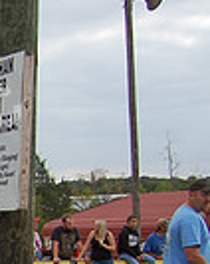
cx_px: -321
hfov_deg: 9.8
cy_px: 341
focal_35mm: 135
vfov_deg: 13.8
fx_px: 1051
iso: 220
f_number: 4
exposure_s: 1/1000
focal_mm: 22
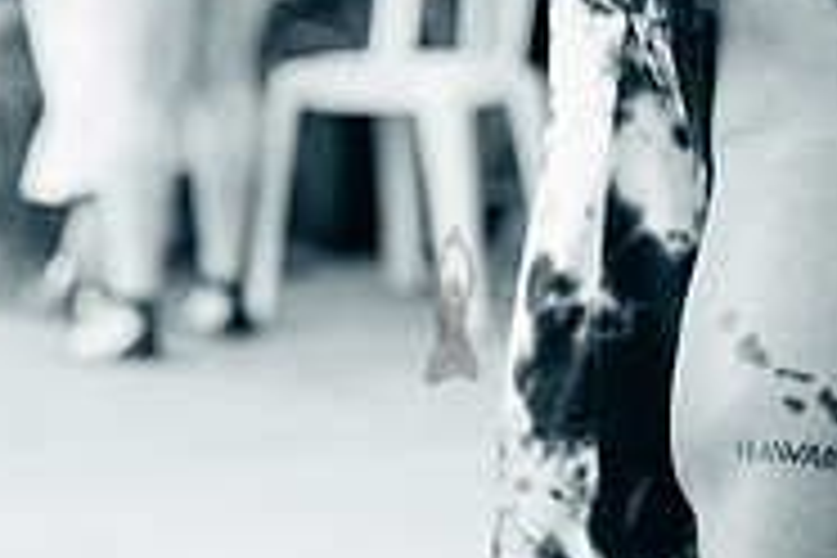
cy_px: 304
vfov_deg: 12.6
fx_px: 2534
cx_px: 450
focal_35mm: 109
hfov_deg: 18.8
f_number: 2.5
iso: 800
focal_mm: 35
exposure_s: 1/400
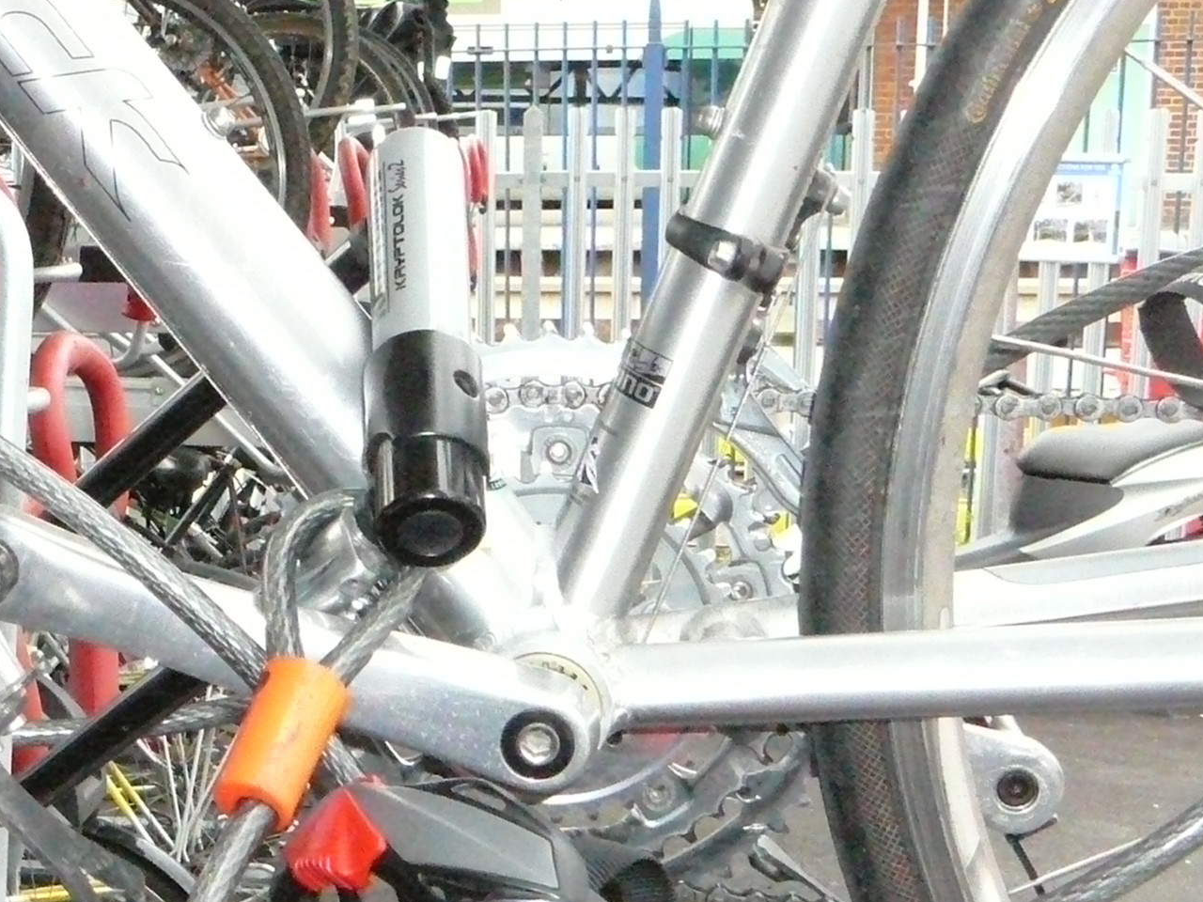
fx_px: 2433
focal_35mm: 70
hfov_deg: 27.3
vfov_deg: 20.7
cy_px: 735
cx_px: 268
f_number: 5
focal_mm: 5.2
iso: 800
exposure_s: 1/400
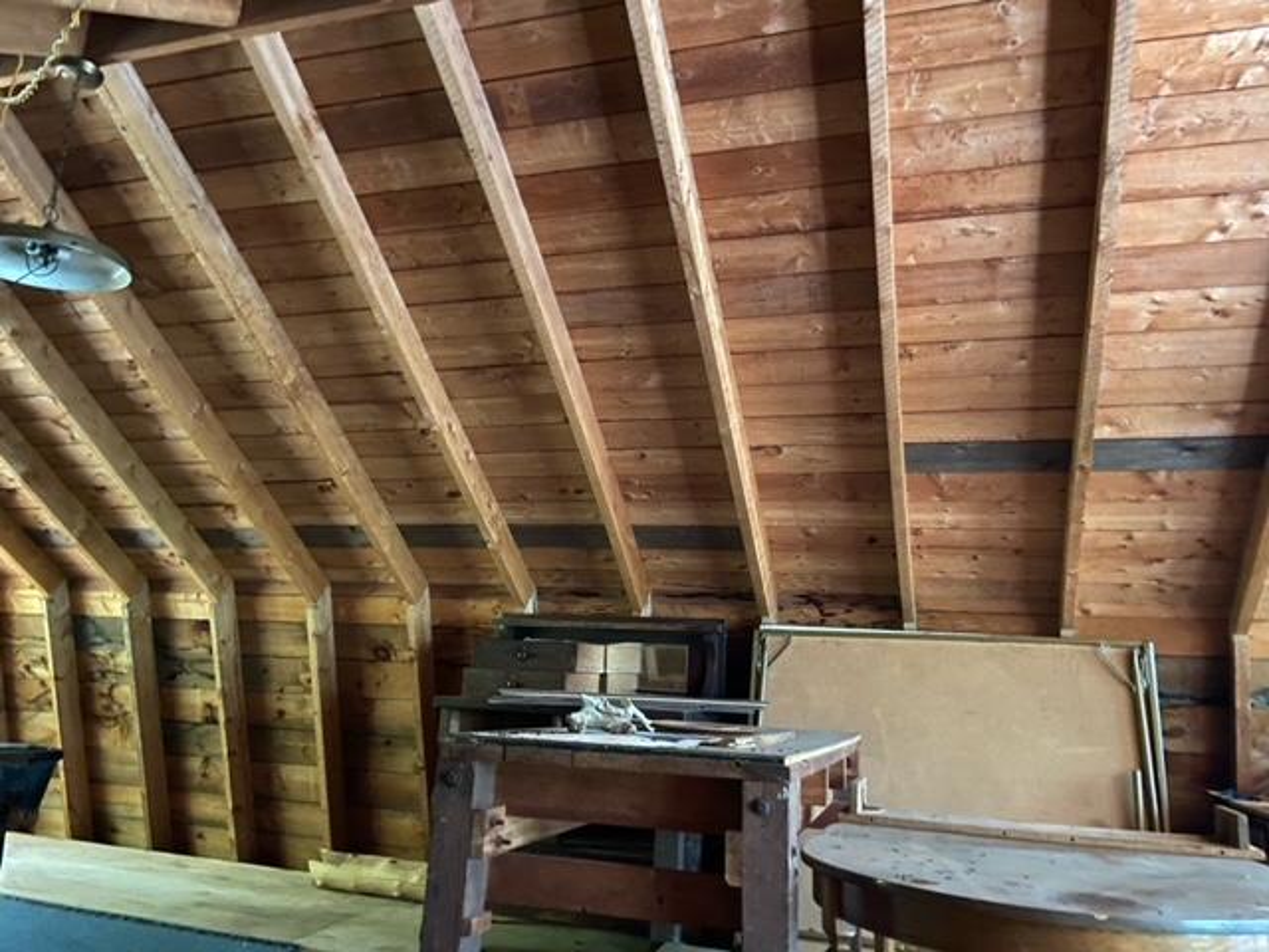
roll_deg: -4.3
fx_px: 953
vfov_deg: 53.1
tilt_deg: +15.5
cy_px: 476
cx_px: 634
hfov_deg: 67.3
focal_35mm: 26
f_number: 1.8
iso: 500
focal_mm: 4.25
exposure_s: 1/13
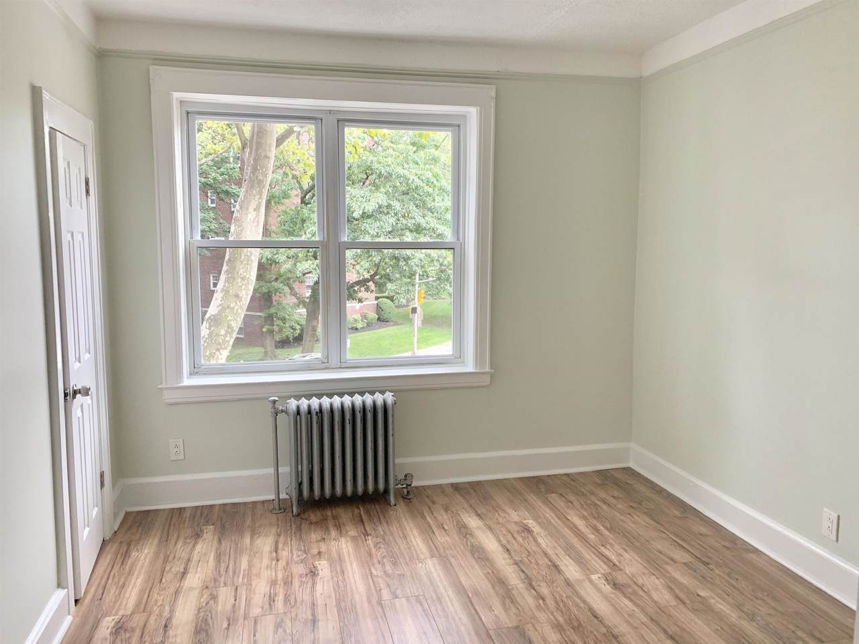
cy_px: 322
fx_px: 645
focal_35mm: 26
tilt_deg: -4.8
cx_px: 430
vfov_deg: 53.1
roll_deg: -1.5
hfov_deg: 67.3
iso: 100
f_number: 1.8
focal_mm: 4.25
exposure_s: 1/60
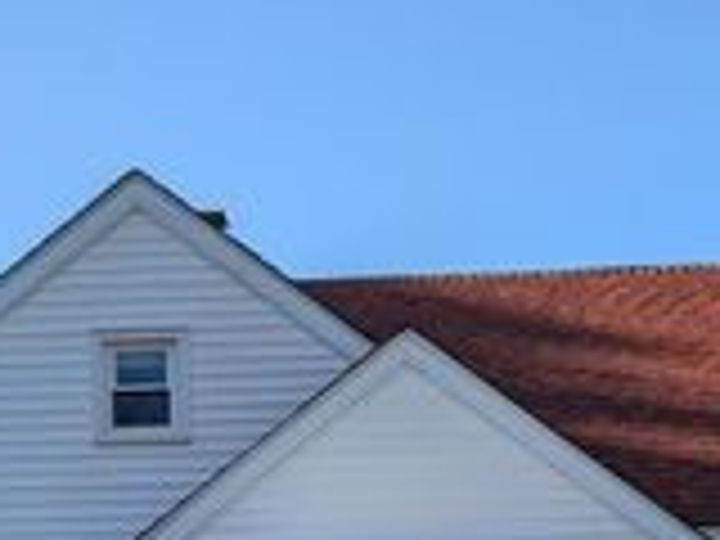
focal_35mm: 75
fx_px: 1560
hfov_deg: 25.8
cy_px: 747
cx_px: 234
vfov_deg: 18.0
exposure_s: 1/939
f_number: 1.68
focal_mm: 6.9
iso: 20
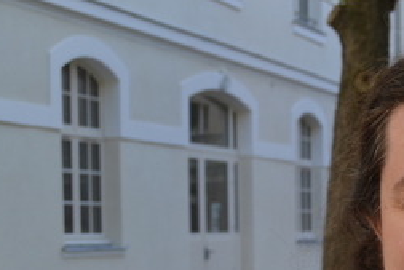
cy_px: 331
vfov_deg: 12.1
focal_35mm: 111
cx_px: 501
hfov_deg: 17.4
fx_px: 1246
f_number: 5.6
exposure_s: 1/125
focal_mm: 26
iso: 100
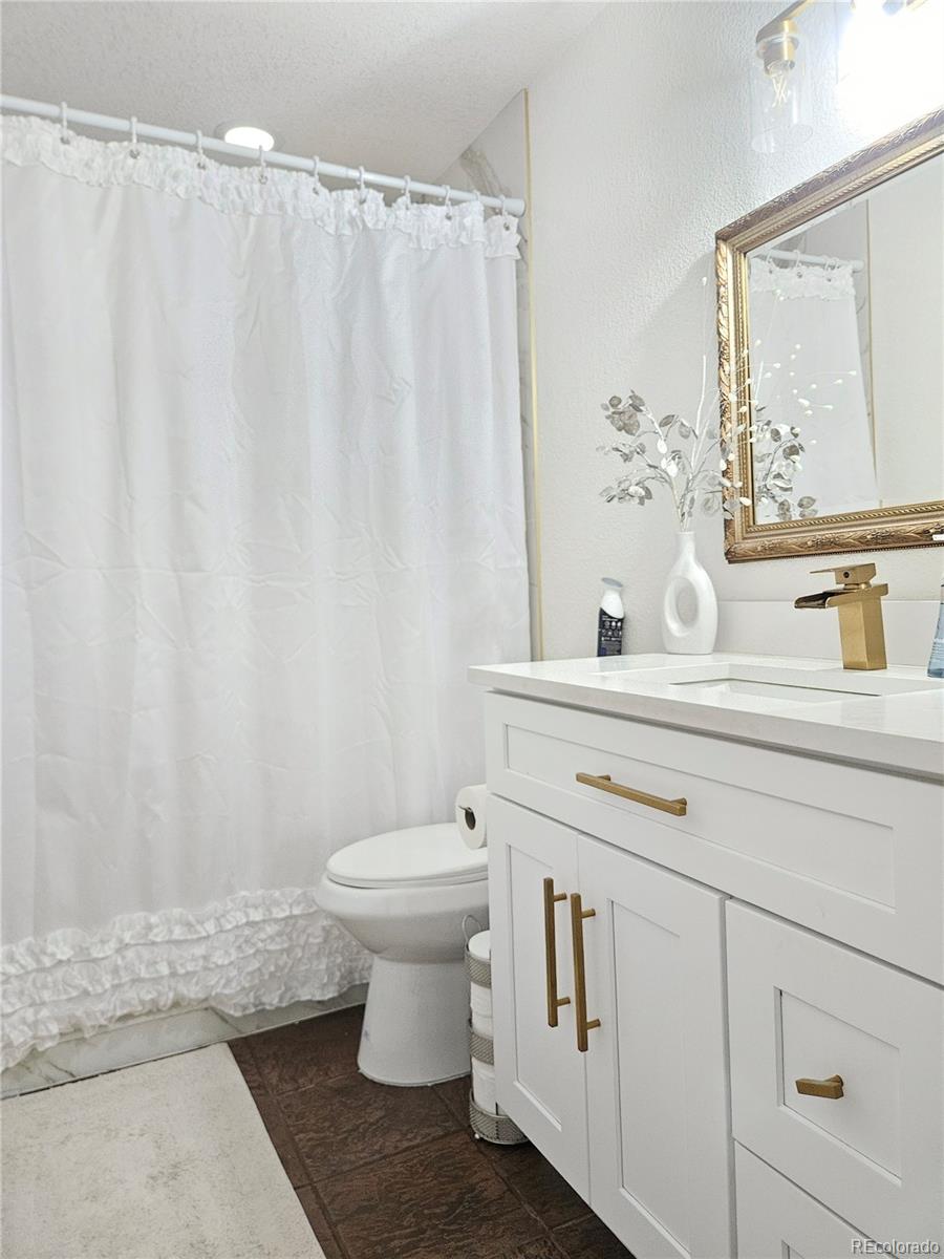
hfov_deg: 58.9
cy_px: 630
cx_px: 472
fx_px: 836
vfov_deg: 73.9
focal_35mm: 23
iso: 800
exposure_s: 1/120
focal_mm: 5.4
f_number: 1.8
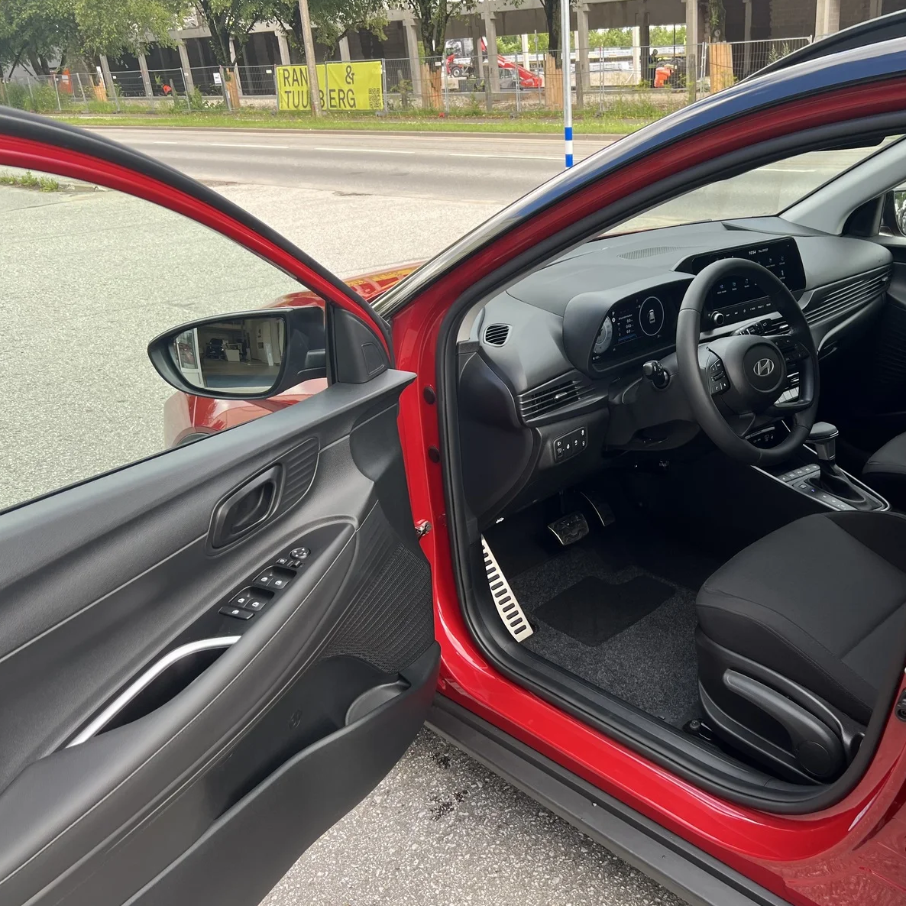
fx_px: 918
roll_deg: +3.1
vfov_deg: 52.5
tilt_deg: -22.9
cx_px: 592
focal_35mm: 31
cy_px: 450
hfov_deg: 51.7
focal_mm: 5.7
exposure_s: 1/297
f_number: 1.5
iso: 50
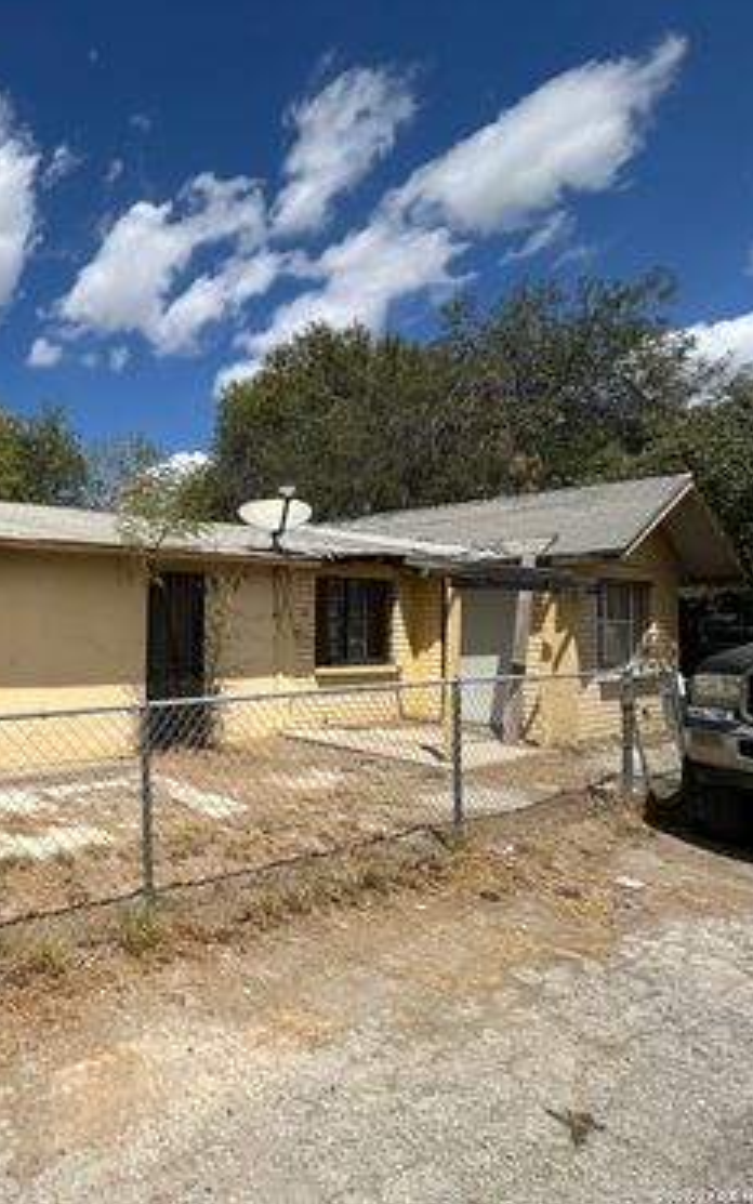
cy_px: 599
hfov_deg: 47.1
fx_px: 656
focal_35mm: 20
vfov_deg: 85.1
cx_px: -36
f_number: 2.2
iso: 50
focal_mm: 2.22
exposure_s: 1/3610
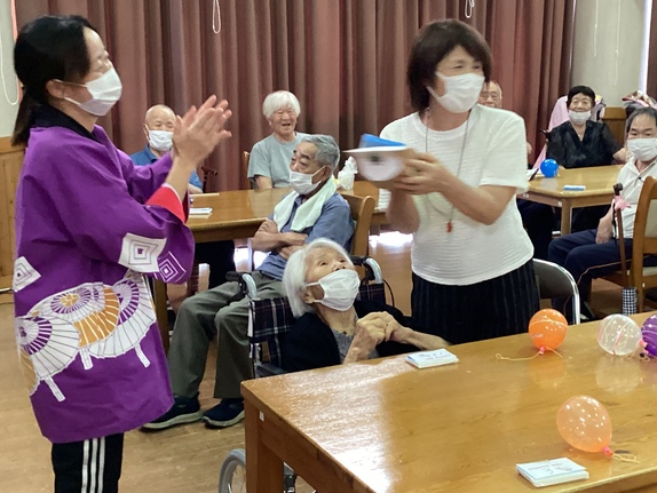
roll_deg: +0.6
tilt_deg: -10.2
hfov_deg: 35.5
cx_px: 380
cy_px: 237
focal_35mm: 54
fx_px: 1025
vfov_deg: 27.1
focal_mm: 3.3
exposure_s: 1/40
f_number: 2.4
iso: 320
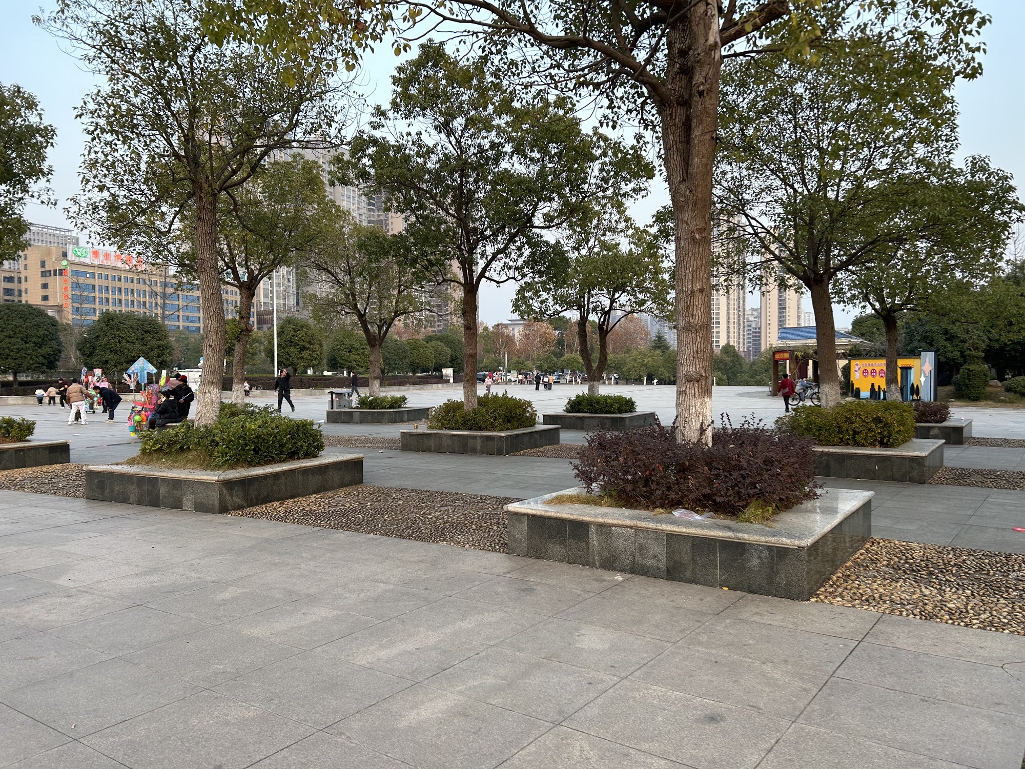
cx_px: 512
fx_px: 770
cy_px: 384
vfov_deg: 53.1
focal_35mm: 26
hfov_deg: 67.3
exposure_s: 1/172
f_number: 1.5
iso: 40
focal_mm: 5.7
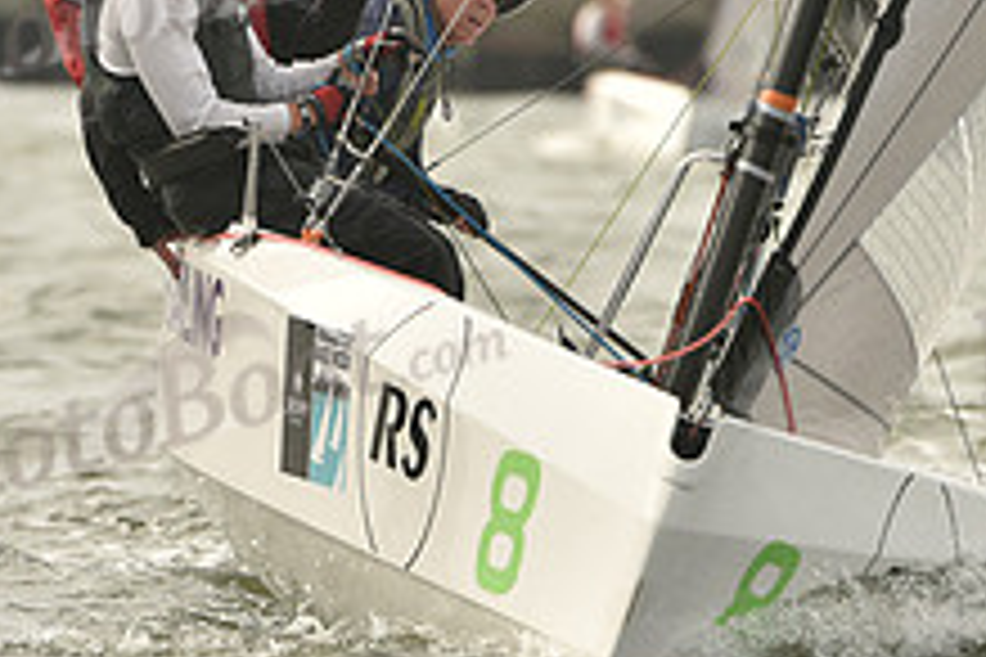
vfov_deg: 1.7
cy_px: 578
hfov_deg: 2.6
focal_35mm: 795
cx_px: 743
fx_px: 21772
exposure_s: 1/1250
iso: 320
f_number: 6.3
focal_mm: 300
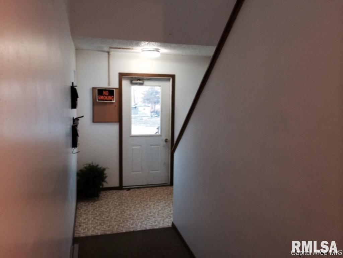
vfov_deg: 46.8
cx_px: 172
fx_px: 297
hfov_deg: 59.9
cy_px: 129
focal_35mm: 30
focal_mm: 4.12
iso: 200
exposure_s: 1/30
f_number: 2.2
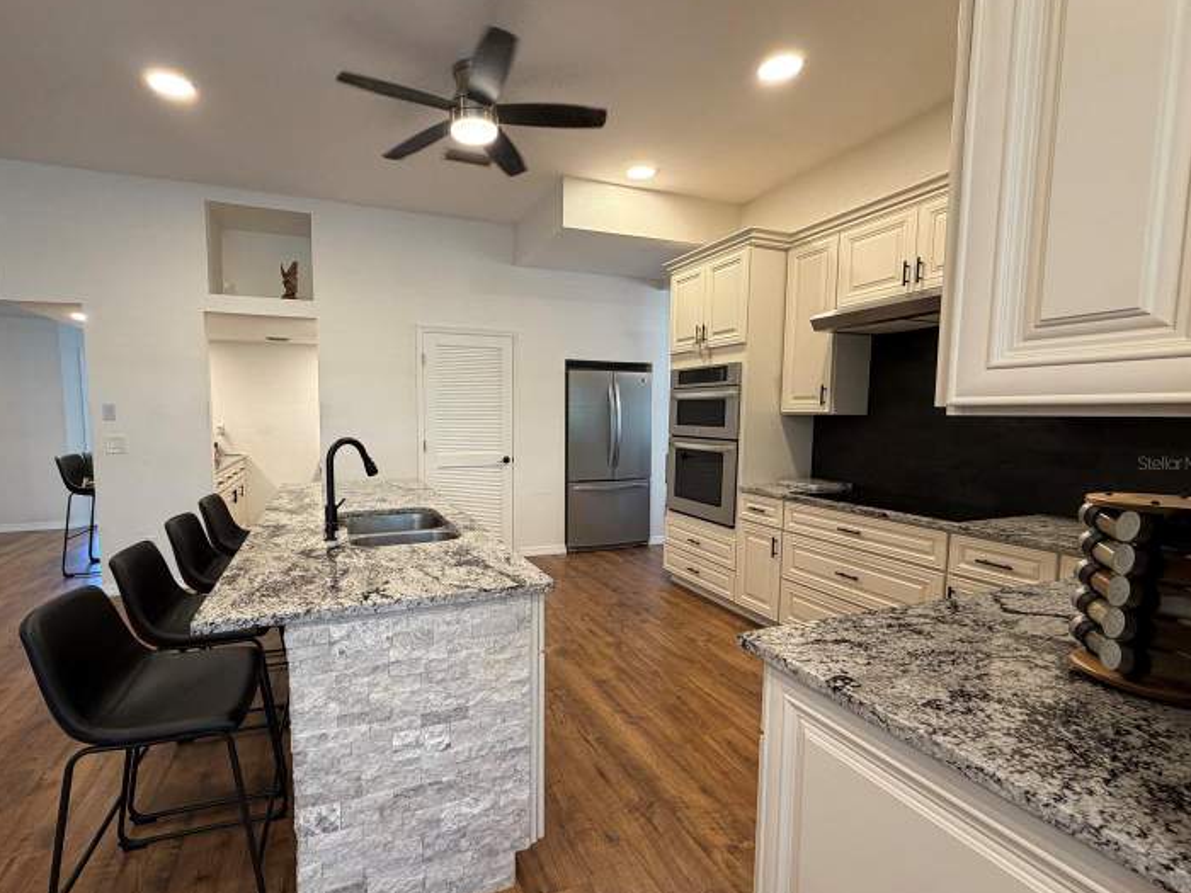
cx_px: 538
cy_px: 463
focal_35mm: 16
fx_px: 550
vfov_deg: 78.1
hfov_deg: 94.2
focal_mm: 2.22
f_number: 2.2
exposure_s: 1/120
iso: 250
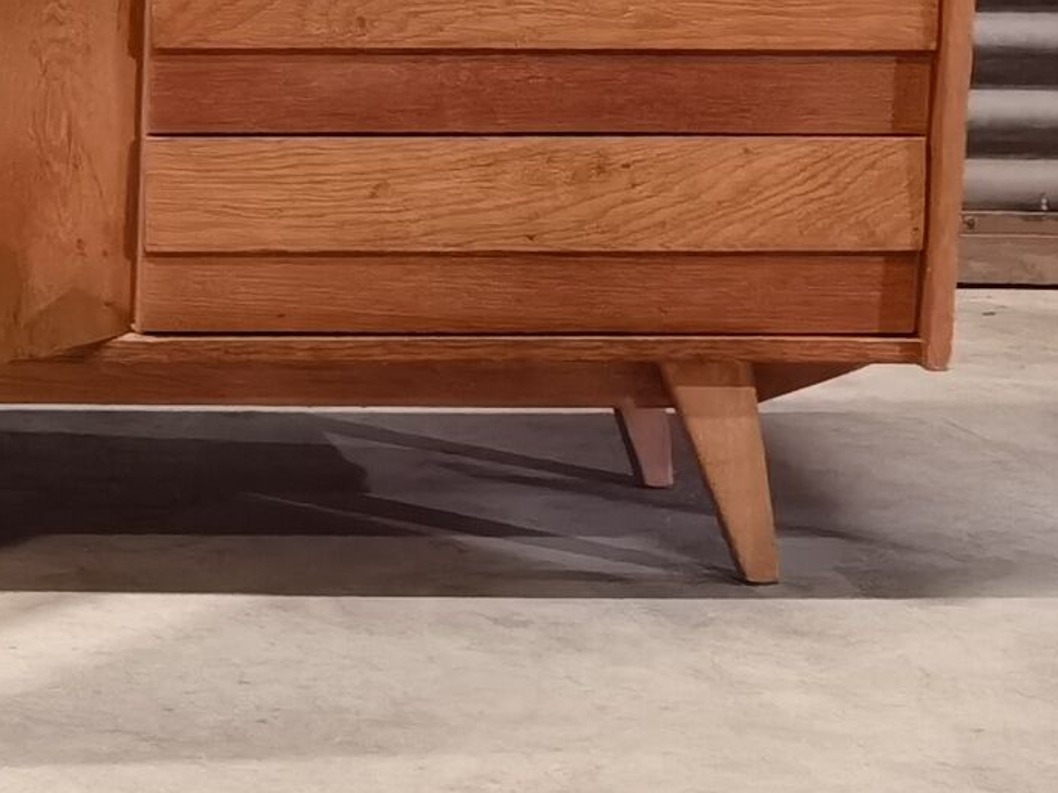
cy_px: 290
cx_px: -247
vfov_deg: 12.8
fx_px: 3544
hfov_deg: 16.2
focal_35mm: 116
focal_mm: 6.71
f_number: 1.9
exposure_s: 1/20
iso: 1000
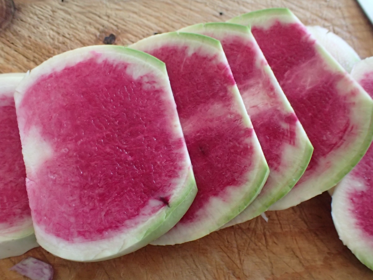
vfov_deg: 46.8
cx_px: 186
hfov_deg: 60.0
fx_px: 323
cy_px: 140
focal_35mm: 30
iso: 800
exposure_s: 1/100
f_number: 2.3
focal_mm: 5.5
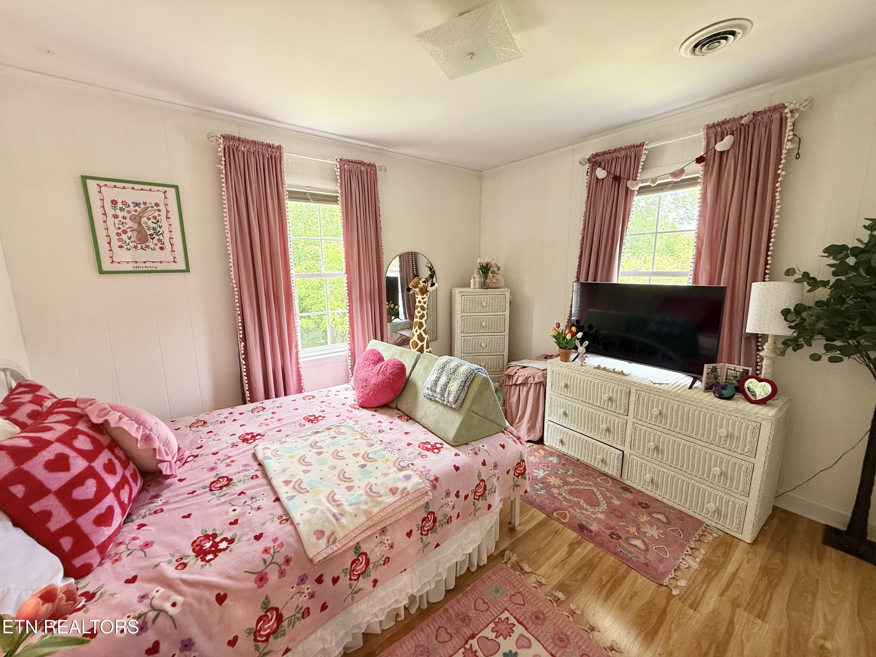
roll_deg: +0.9
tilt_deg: -8.9
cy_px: 328
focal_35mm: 14
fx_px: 354
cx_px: 438
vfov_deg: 85.7
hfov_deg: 102.1
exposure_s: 1/99
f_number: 2.2
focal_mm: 2.22
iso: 125
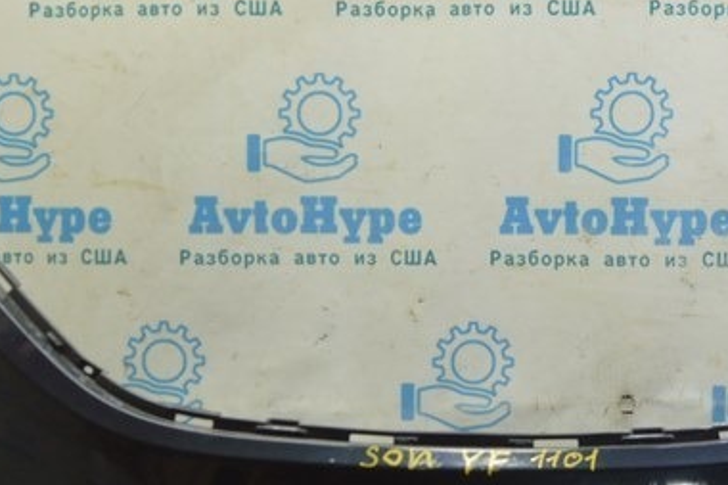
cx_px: 500
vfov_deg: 15.3
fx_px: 1799
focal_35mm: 89
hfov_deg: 22.8
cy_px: 266
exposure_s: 1/20
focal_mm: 22
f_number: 5.6
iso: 400
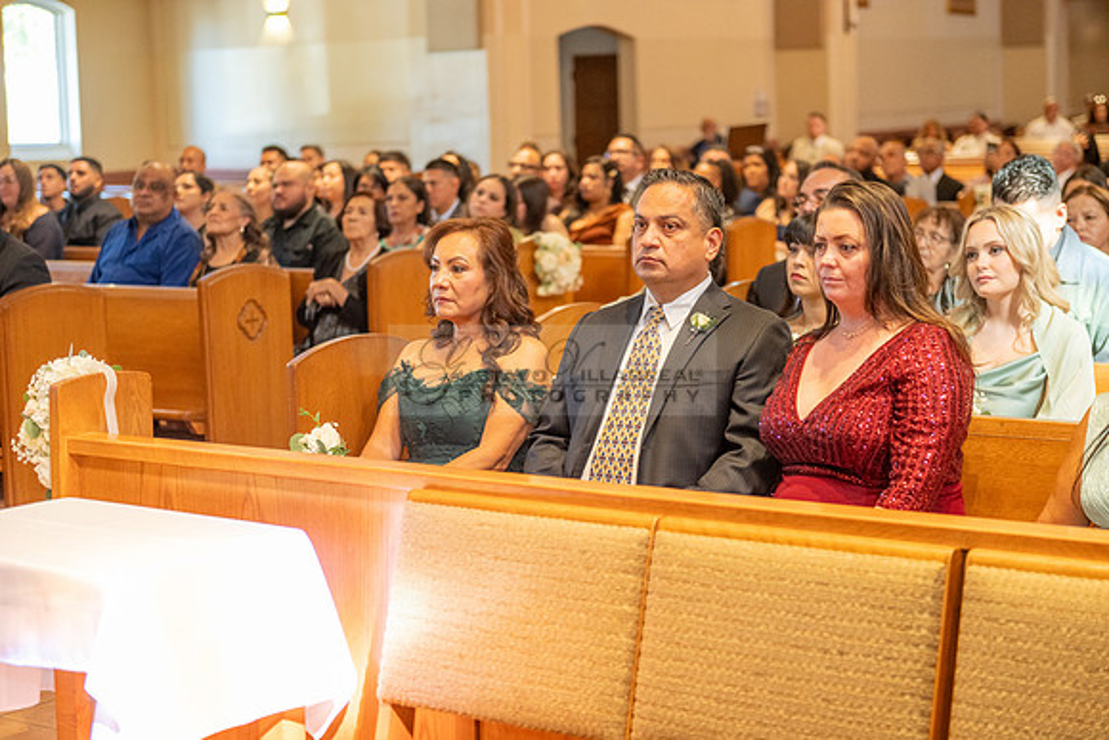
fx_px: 2157
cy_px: 370
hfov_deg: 28.8
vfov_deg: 19.5
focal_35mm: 70
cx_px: 554
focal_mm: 70
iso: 1600
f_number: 2.8
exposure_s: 1/160
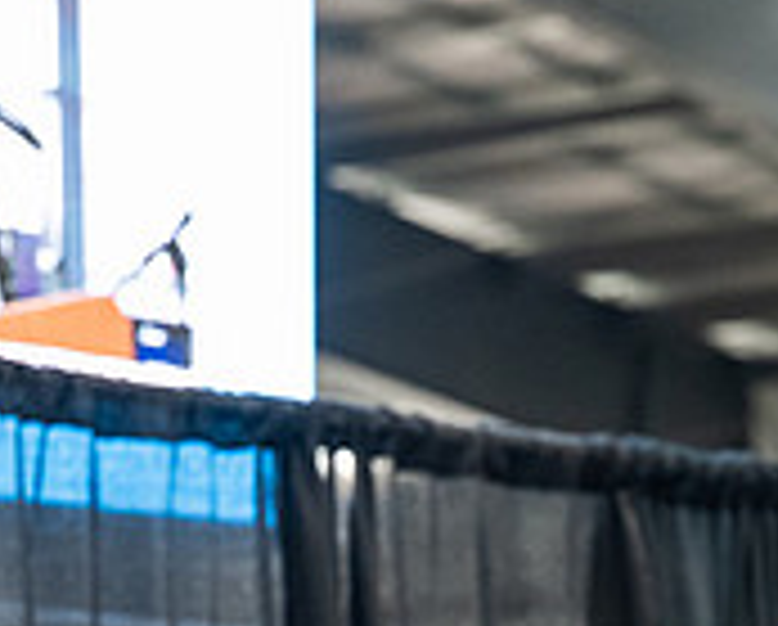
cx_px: 1291
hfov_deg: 7.2
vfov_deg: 5.9
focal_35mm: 261
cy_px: 732
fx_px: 6020
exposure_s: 1/200
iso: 4000
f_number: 4
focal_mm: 83
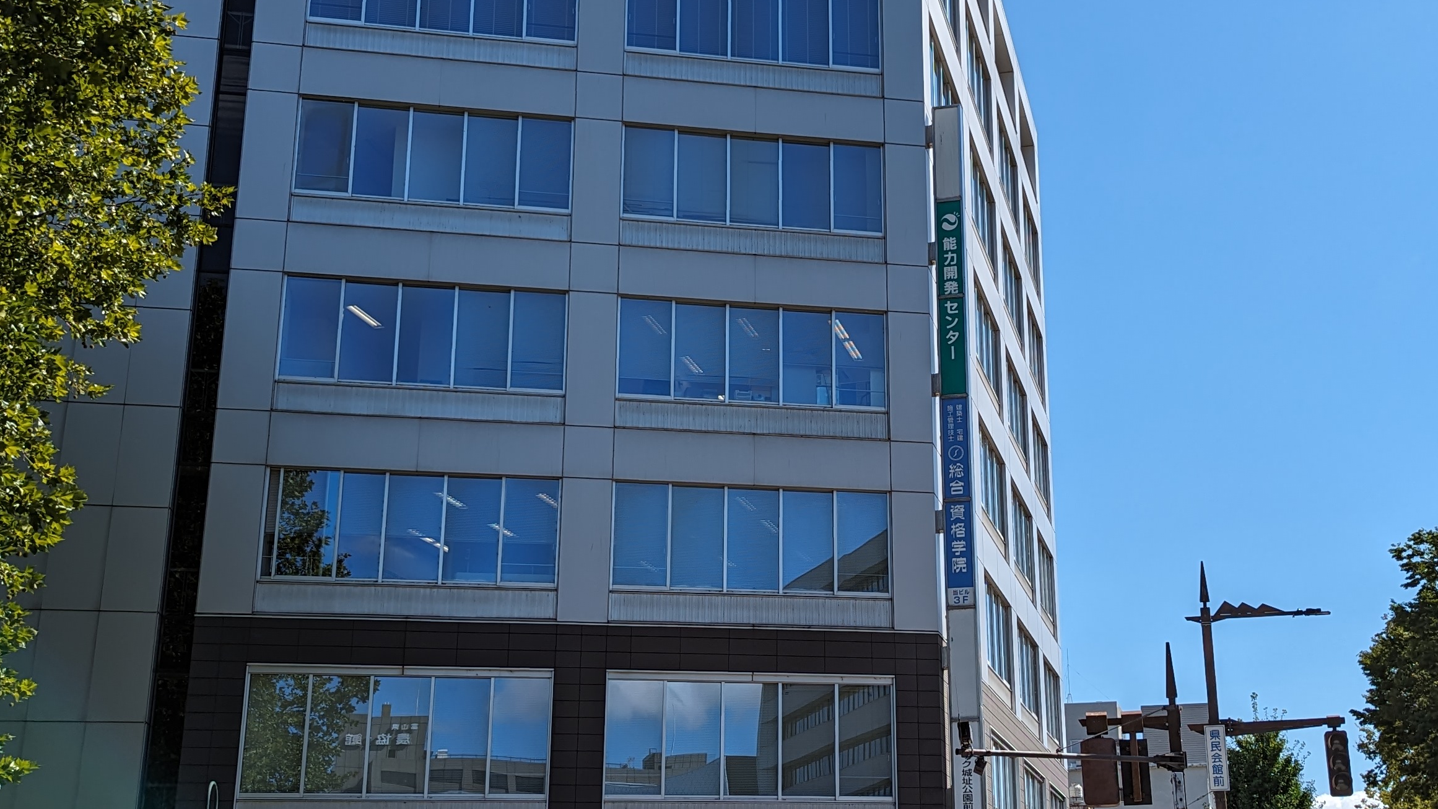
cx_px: 861
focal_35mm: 46
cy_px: 448
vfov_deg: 26.0
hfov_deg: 44.4
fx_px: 1754
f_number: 1.85
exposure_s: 1/2217
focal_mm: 6.81
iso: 43
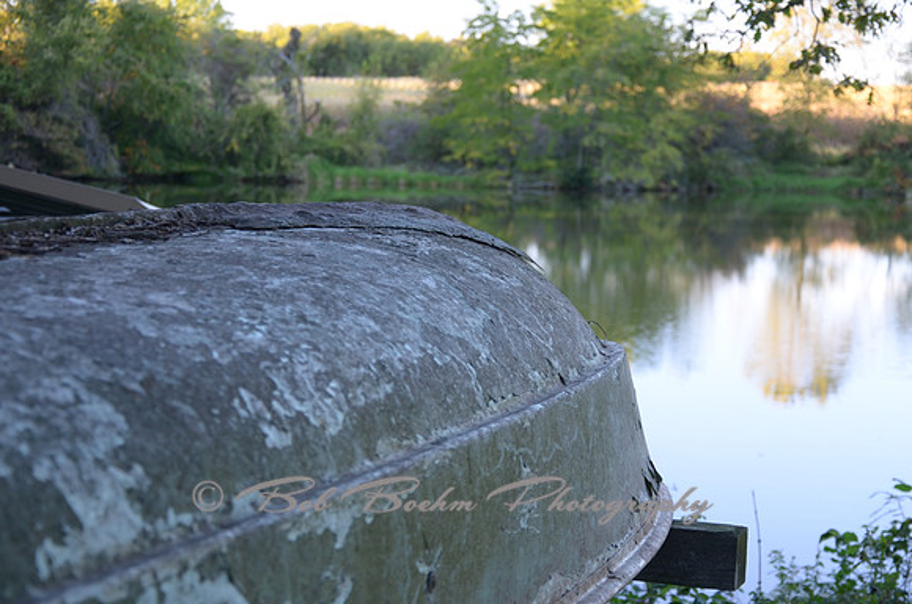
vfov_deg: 18.8
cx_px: 456
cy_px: 302
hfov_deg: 28.1
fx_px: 1820
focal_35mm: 72
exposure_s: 1/20
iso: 250
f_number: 4.8
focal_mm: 48
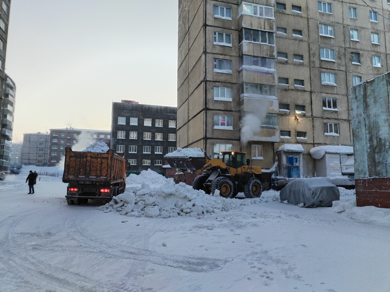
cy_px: 146
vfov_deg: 48.2
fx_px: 327
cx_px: 195
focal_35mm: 29
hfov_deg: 61.7
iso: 100
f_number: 1.8
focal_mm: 4.75
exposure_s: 1/238
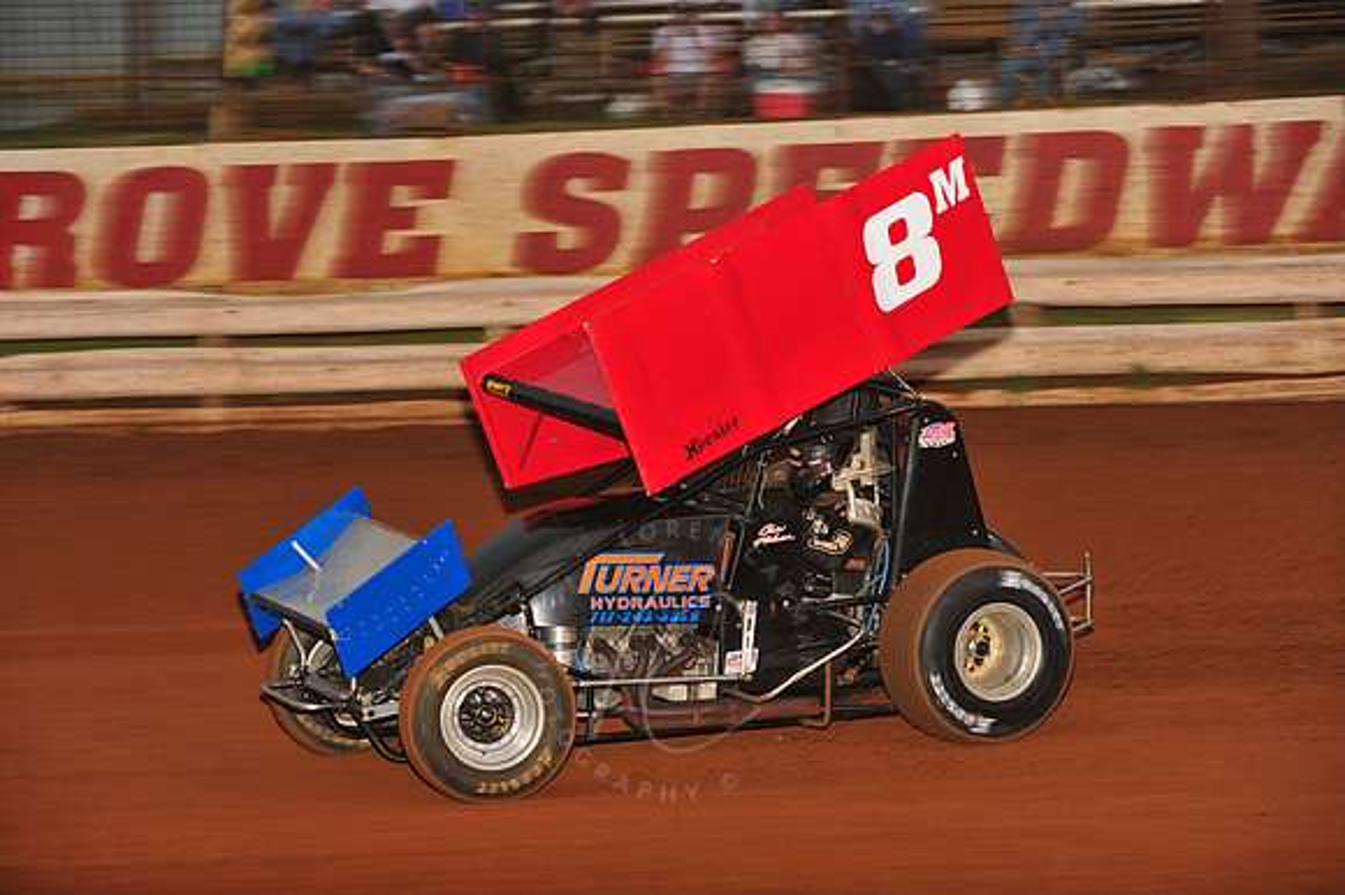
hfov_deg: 16.4
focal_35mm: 125
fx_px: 4667
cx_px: 672
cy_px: 448
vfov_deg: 11.0
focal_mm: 125
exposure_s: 1/320
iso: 800
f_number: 6.3
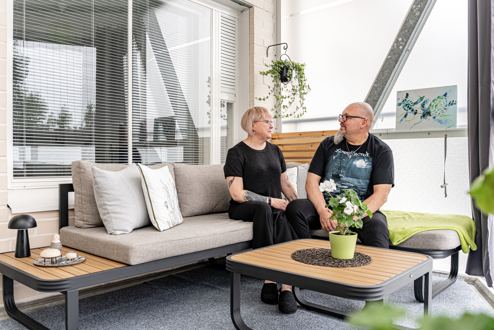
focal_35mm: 30
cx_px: 247
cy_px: 165
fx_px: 412
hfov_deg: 61.9
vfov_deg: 43.6
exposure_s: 1/80
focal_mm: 30
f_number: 5
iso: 400
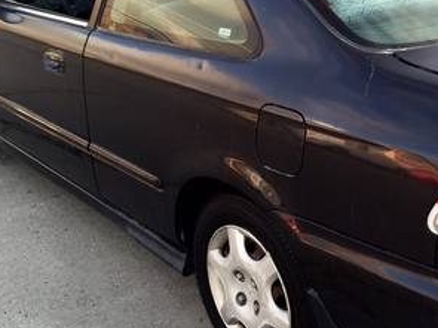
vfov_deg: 23.2
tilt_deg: -20.6
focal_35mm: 63
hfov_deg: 29.9
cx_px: 361
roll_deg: +1.9
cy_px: 120
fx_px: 797
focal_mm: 4.15
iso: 32
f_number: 2.2
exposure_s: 1/60
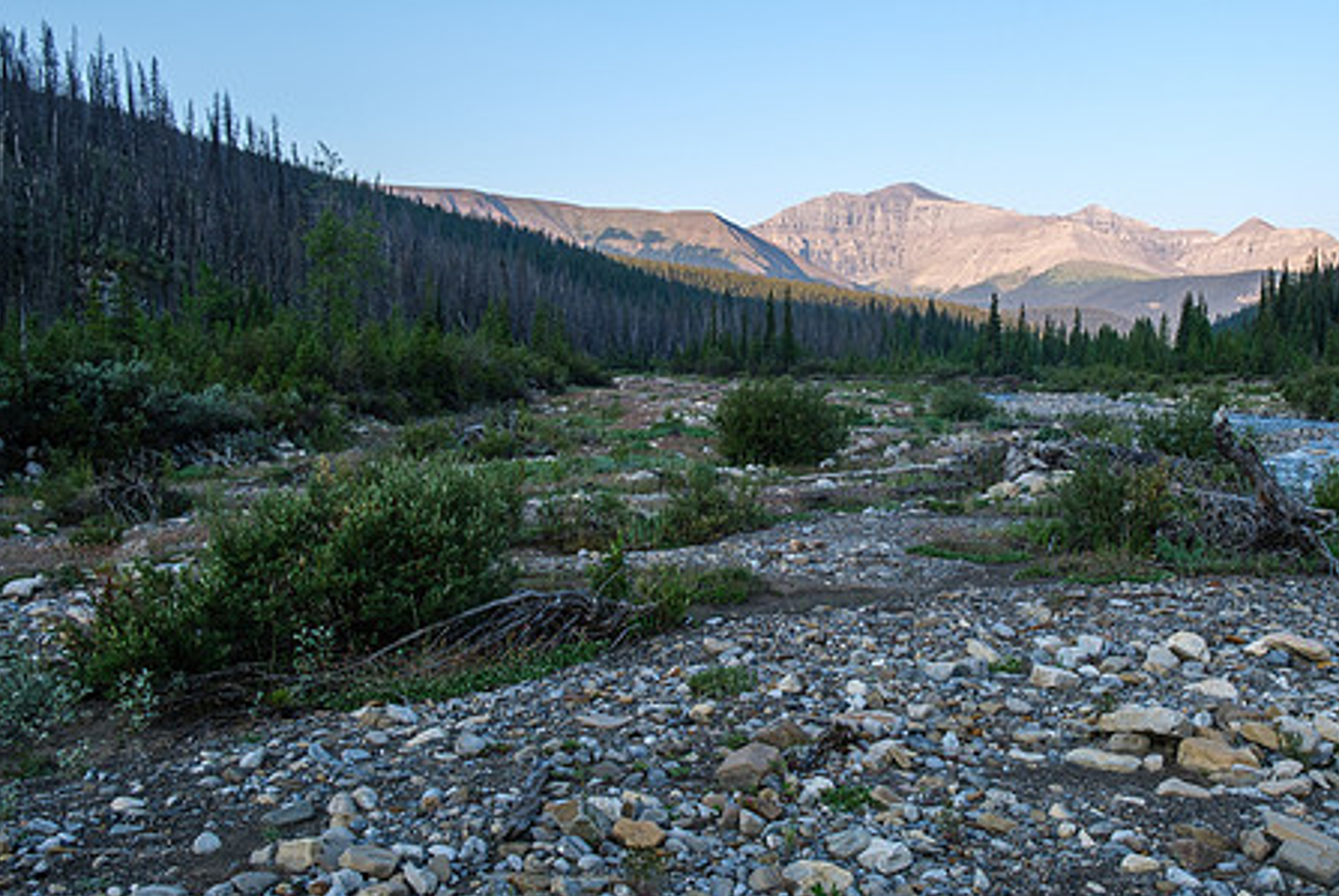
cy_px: 433
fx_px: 1303
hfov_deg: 53.7
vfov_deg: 37.9
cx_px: 854
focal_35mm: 35
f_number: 8
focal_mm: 18
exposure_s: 1/80
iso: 160
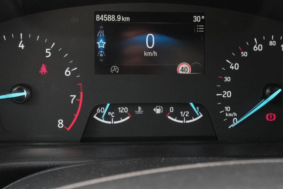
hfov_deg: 42.7
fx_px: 362
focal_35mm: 46
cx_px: 138
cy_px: 85
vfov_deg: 29.2
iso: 2000
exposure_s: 1/60
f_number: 9
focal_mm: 20.9
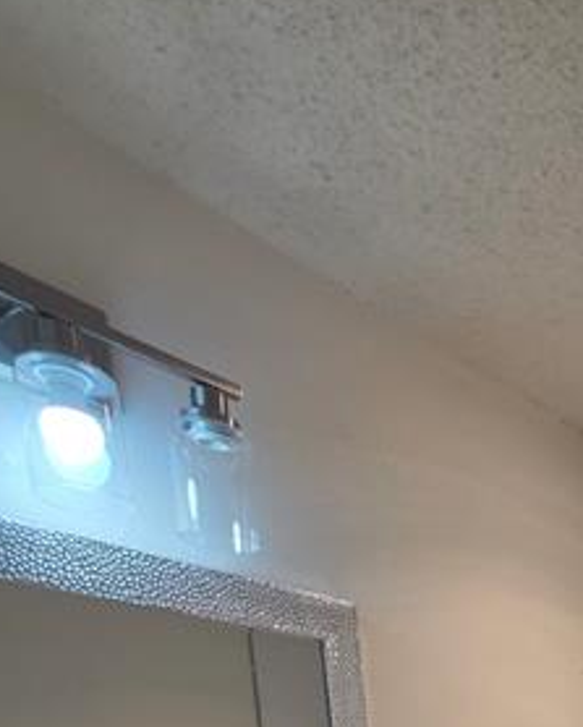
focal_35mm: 35
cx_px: 711
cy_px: 968
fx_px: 754
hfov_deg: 33.7
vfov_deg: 34.4
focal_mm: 2.2
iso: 25
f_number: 1.9
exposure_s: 1/60
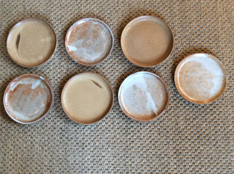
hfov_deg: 56.9
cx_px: 117
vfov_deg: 44.1
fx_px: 216
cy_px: 87
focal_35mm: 32
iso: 250
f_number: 2.4
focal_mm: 3.3
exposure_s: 1/25
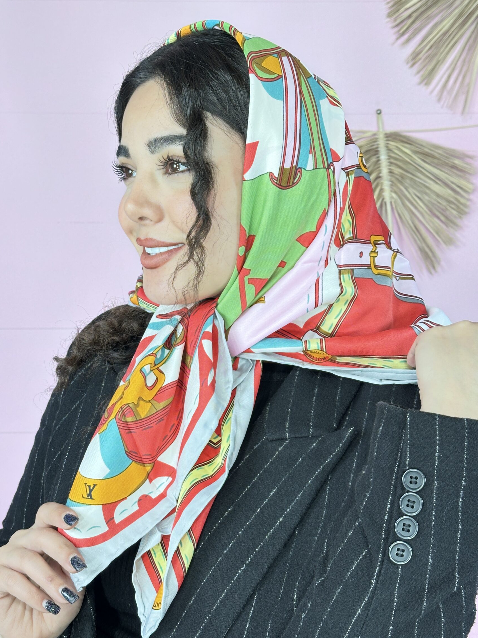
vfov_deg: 35.5
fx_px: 994
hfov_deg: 27.0
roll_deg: -1.6
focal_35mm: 54
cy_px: 325
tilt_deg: -6.6
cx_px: 218
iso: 64
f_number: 1.78
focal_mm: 6.86
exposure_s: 1/100
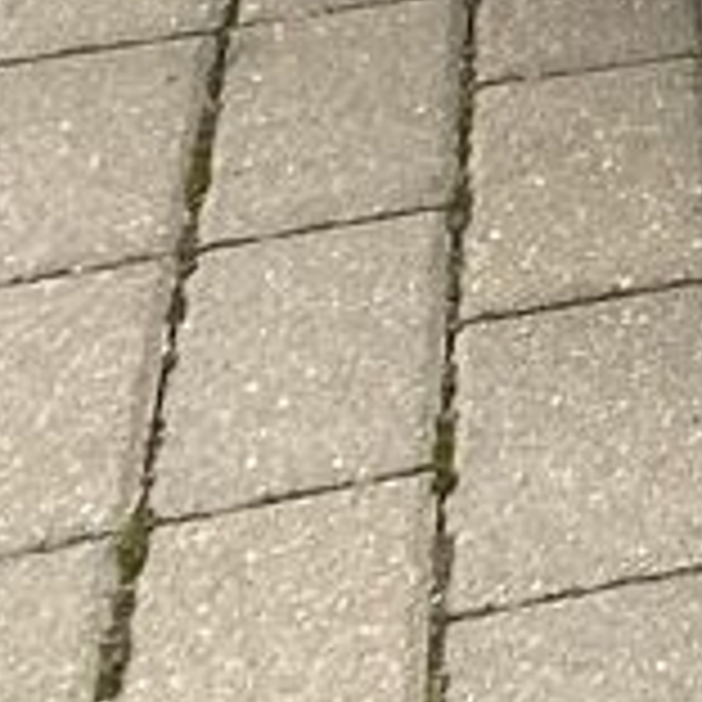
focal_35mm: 177
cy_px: -1084
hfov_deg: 8.2
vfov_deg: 8.8
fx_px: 4061
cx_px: 2205
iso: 32
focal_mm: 4.25
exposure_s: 1/279
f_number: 1.8
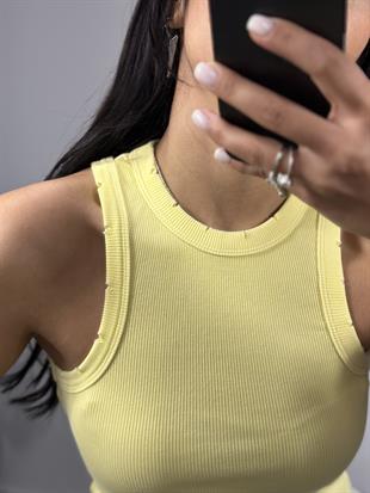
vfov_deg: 39.6
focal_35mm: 48
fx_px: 684
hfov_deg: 30.3
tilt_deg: -38.9
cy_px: 246
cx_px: 185
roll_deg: +1.2
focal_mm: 6.86
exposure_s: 1/111
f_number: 1.78
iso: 64
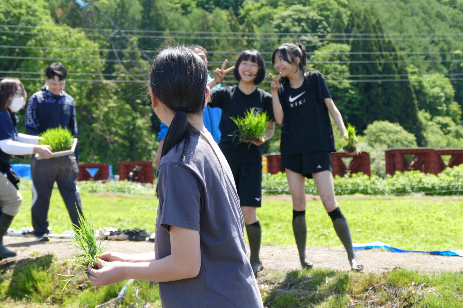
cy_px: 154
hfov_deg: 23.1
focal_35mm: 88
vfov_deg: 15.5
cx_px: 232
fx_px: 1132
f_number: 3.8
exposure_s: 1/320
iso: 125
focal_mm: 32.24
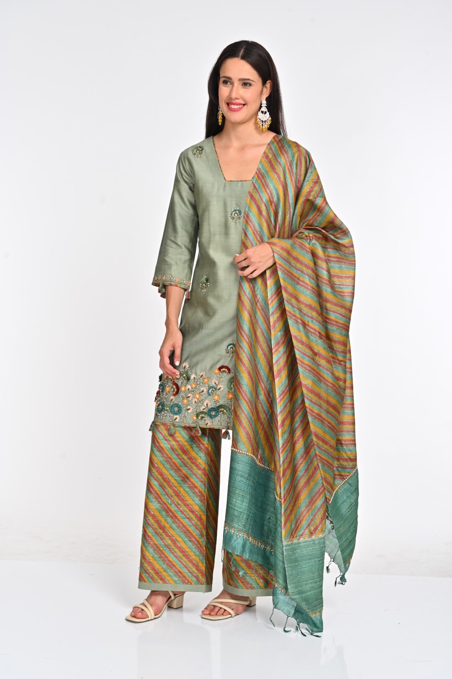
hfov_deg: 25.5
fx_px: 999
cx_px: 226
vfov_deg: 37.5
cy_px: 340
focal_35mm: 53
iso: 320
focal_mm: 53
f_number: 8
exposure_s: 1/160
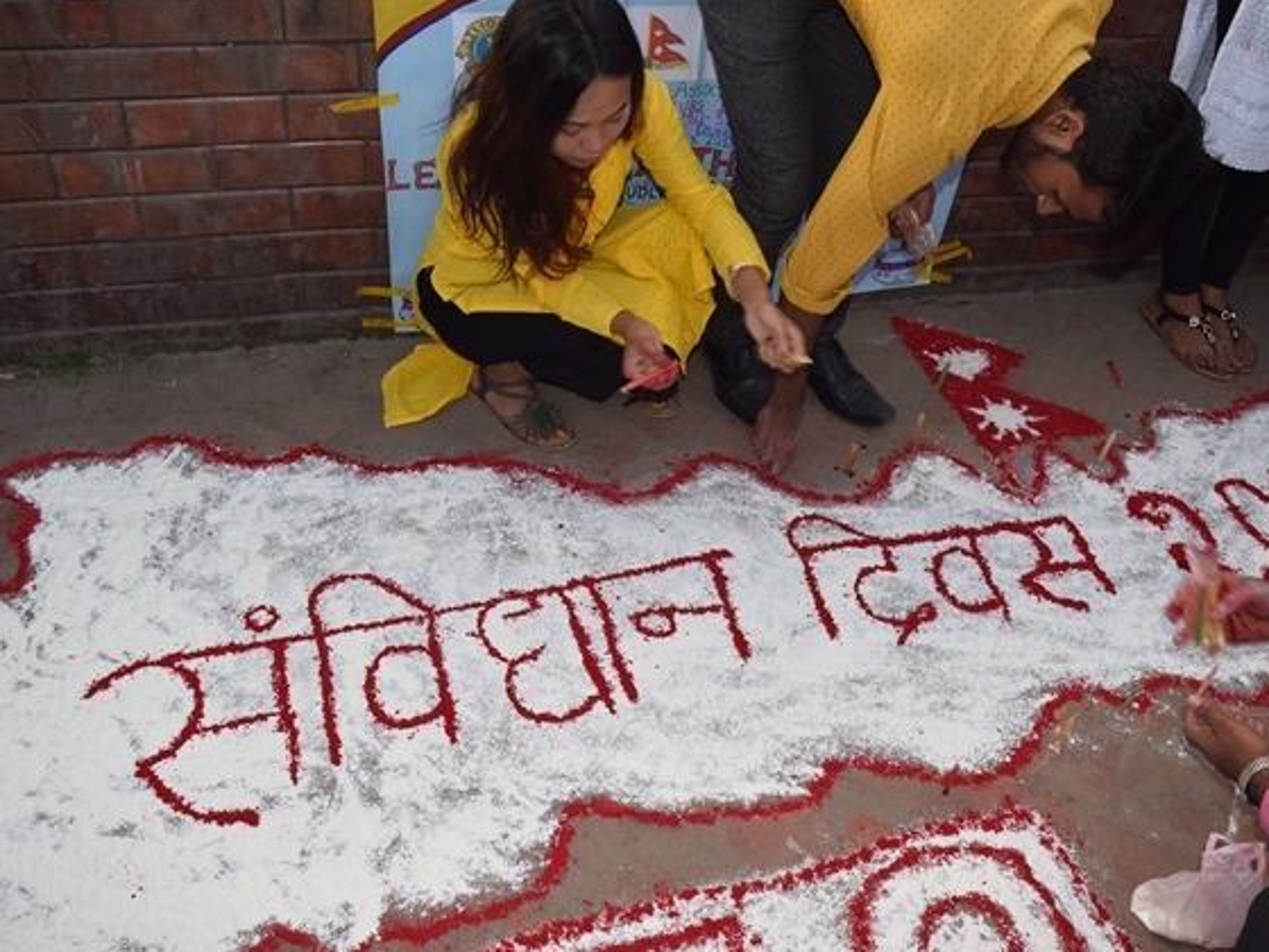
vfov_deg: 42.9
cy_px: 477
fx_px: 1210
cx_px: 653
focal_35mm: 33
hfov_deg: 55.3
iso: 250
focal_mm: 20
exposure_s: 1/125
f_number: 5.6
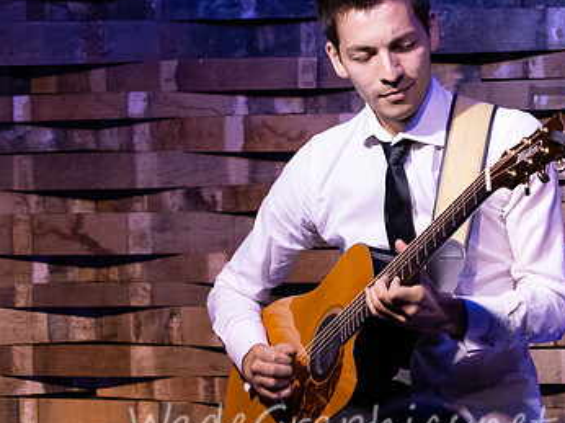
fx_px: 6948
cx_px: 377
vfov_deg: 3.5
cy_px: 180
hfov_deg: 4.7
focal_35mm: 426
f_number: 6.3
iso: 6400
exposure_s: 1/125
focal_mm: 240
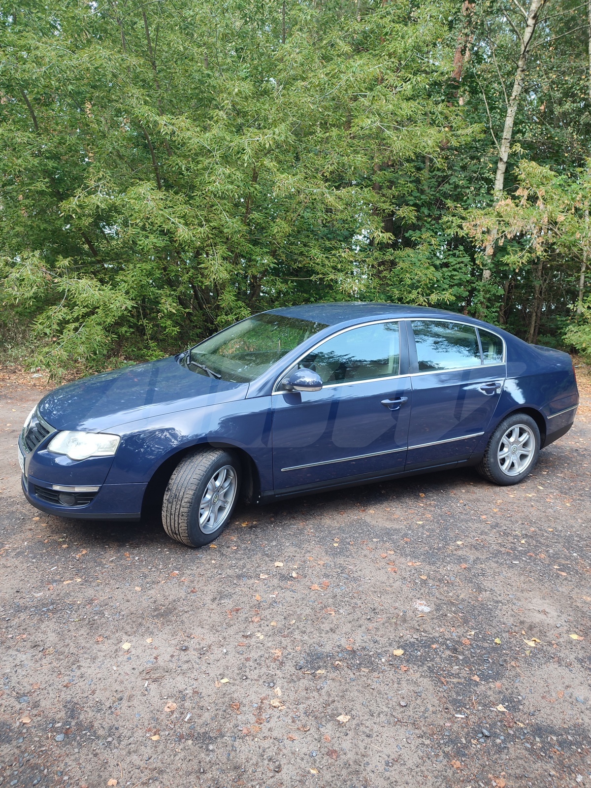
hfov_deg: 56.8
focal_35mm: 24
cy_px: 394
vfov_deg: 71.6
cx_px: 296
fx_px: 546
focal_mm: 5.89
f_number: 1.89
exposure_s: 1/50
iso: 87
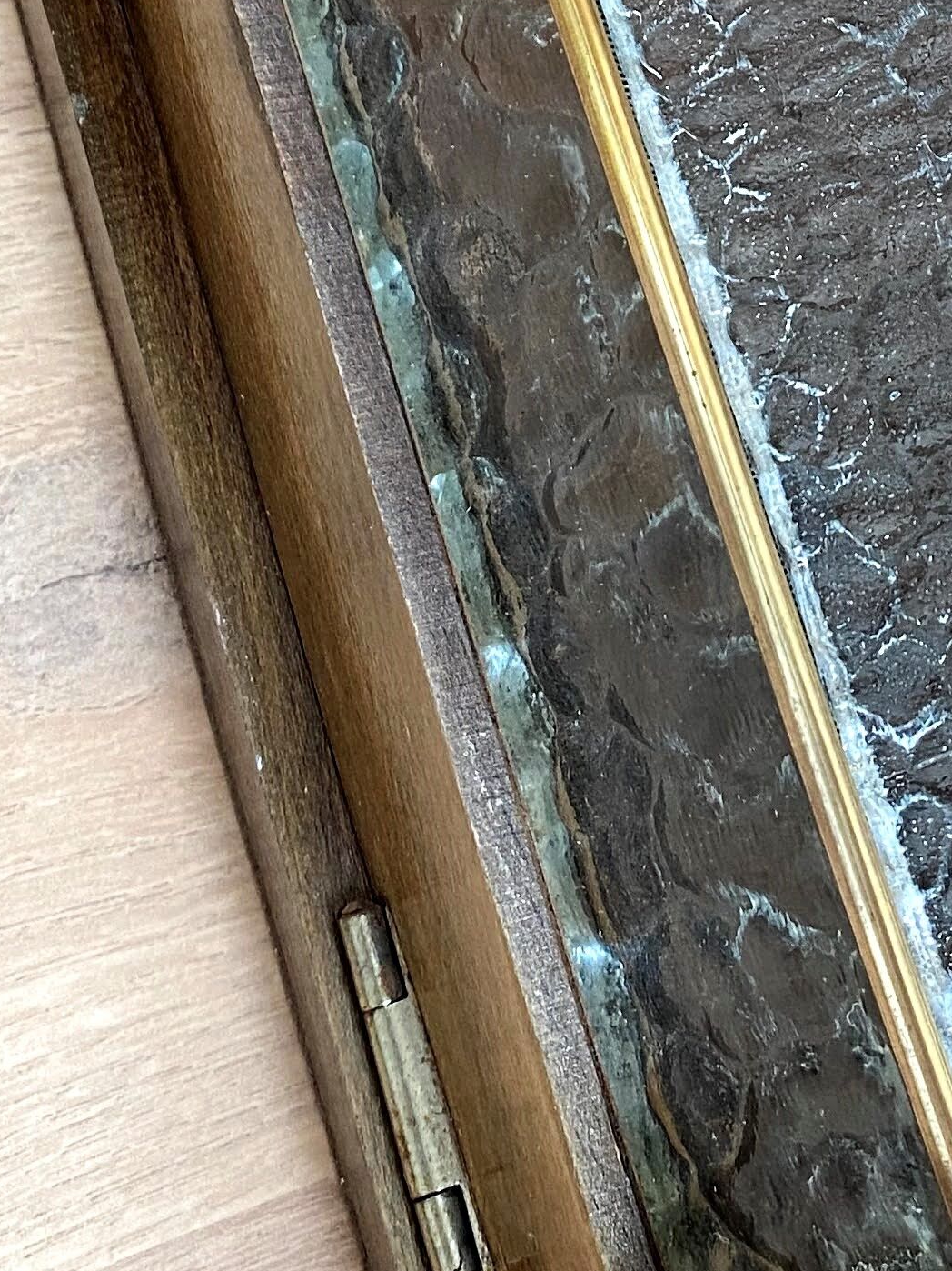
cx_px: 873
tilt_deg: -57.7
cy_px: -25
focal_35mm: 75
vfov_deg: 24.7
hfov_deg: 19.3
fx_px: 2751
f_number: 1.8
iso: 125
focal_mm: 4.25
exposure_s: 1/61
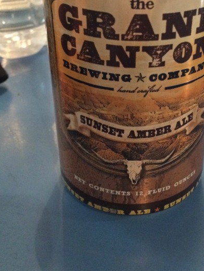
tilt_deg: -30.5
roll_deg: +1.1
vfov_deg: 39.9
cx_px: 146
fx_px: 369
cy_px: 88
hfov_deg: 30.5
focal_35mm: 47
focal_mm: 4.15
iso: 320
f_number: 2.2
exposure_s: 1/15
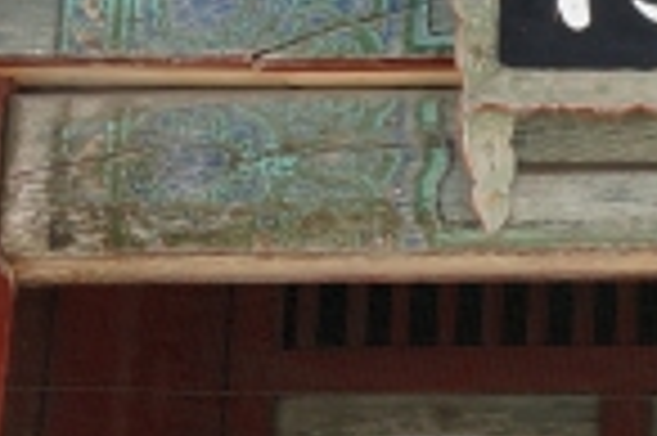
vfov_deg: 6.7
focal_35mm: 205
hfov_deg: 9.9
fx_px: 3737
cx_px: 814
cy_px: 166
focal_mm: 20
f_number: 13
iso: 200
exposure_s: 1/100
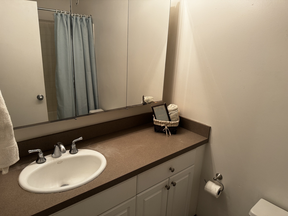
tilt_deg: -16.8
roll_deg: -2.3
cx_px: 144
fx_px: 200
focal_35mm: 24
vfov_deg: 56.8
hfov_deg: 71.6
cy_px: 108
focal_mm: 6.76
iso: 200
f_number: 1.78
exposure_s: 1/120
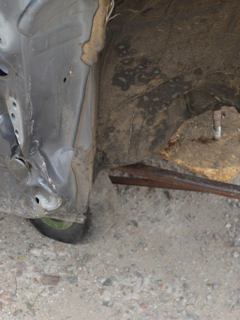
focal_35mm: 61
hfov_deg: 23.6
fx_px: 564
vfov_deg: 31.7
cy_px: 160
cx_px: 42
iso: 110
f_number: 5.6
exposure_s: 1/60
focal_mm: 28
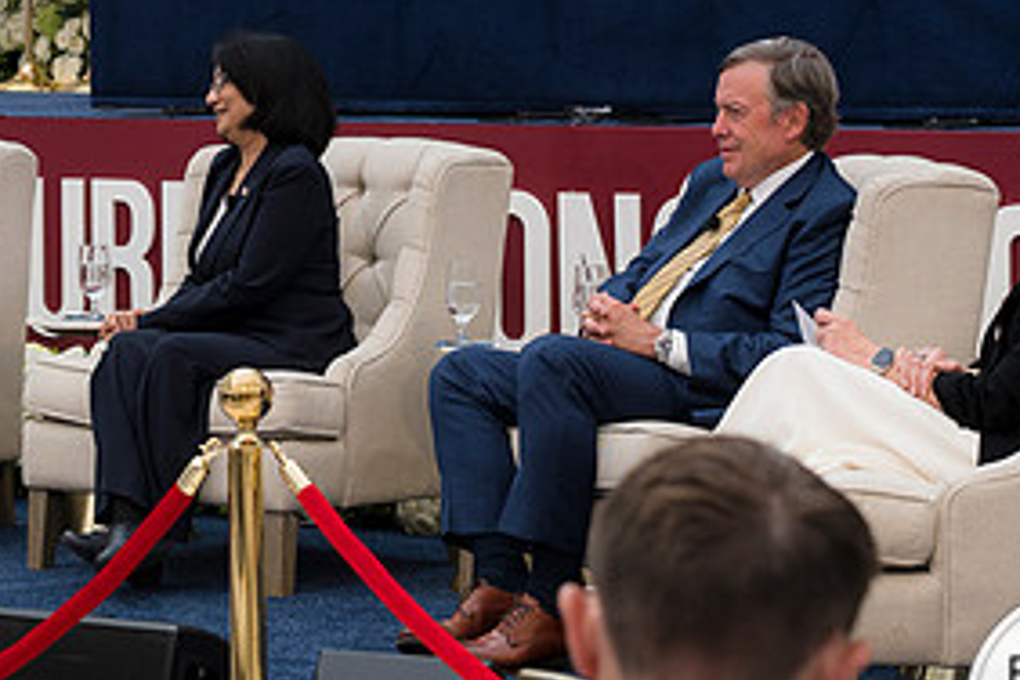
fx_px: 4080
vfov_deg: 9.5
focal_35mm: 144
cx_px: 282
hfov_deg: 14.2
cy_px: 250
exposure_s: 1/160
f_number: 4
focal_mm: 47
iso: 140
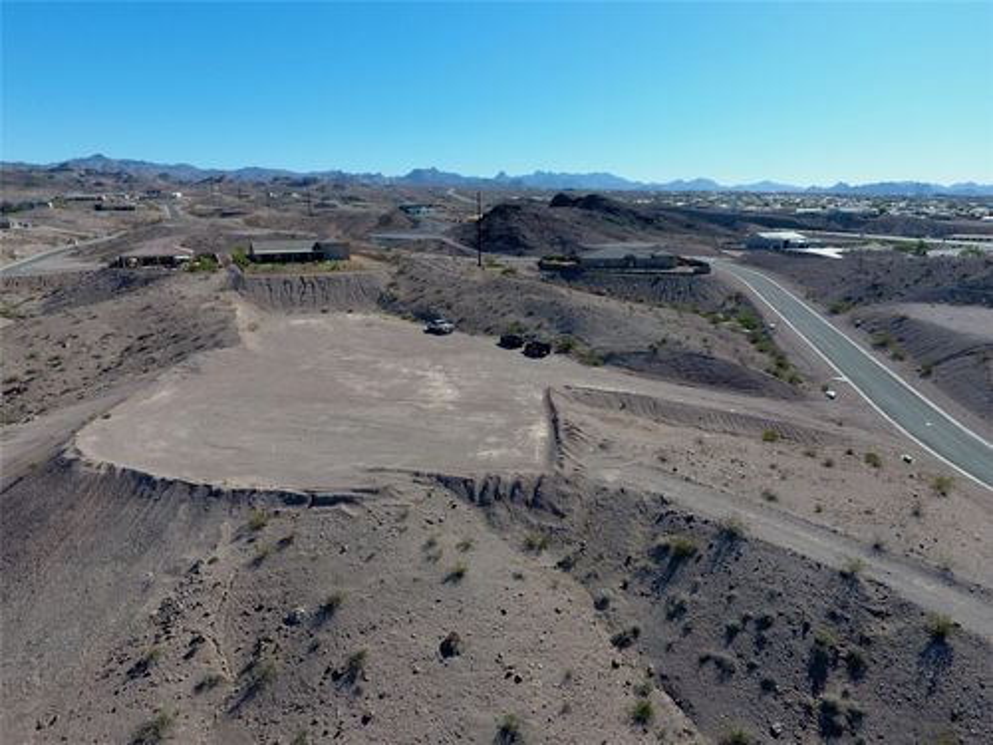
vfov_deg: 66.0
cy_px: 372
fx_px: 574
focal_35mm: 20
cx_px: 496
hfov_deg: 81.7
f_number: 2.8
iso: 100
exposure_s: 1/861
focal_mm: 3.61
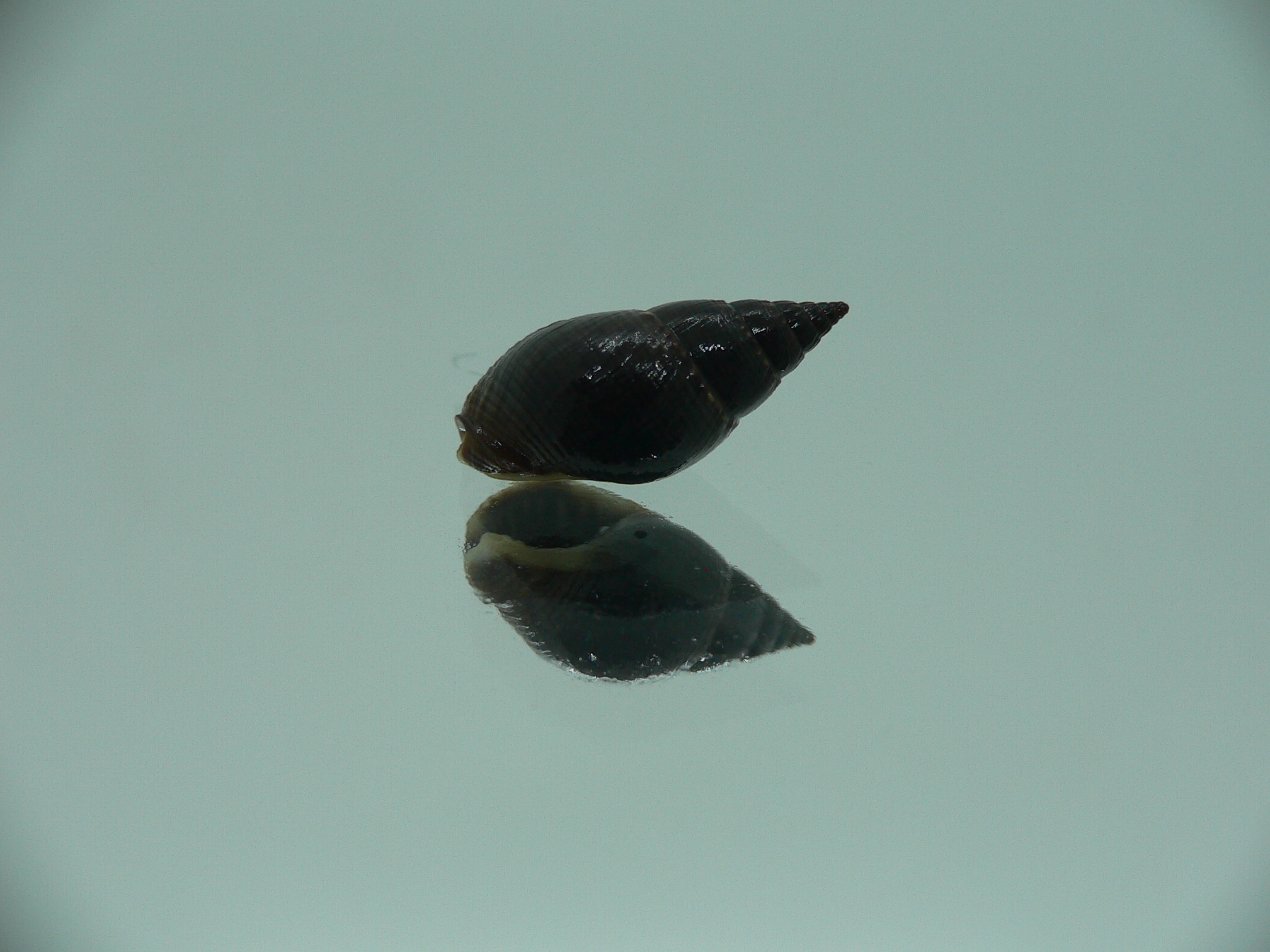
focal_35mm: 35
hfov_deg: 52.6
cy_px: 476
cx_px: 635
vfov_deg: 40.7
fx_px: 1284
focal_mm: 4.6
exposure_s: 1/60
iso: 80
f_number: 2.8
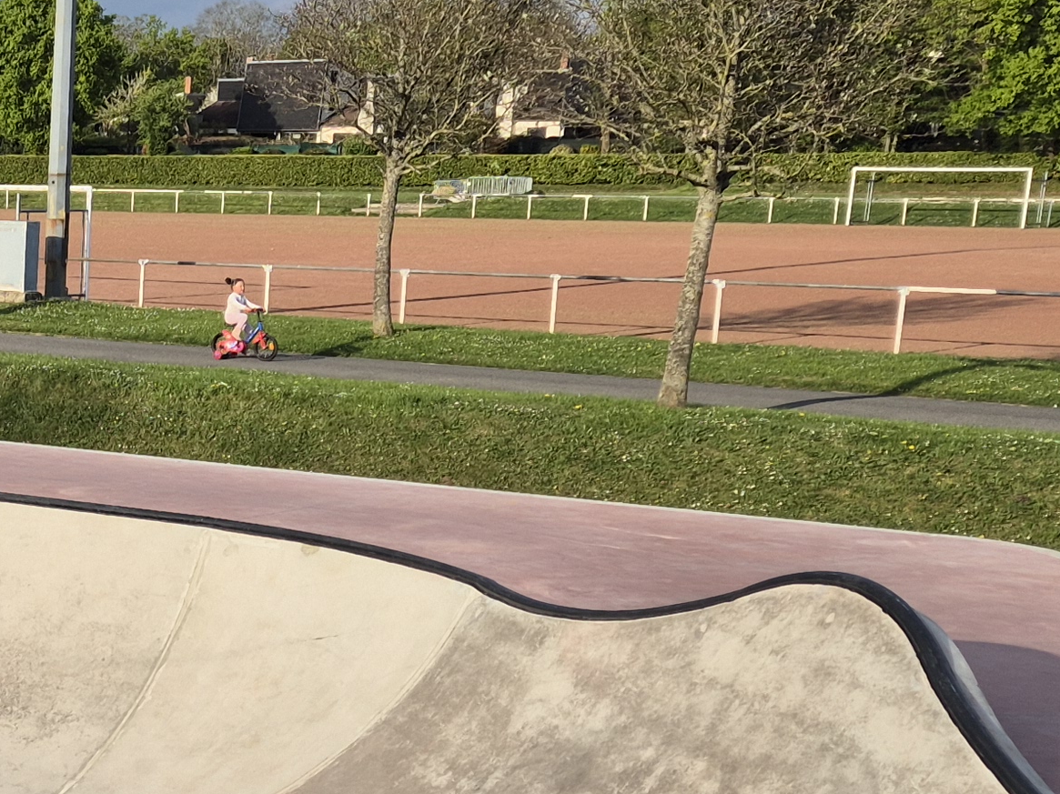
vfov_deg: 18.3
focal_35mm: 79
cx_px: -270
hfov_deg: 22.4
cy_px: 738
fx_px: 2418
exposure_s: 1/1632
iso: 25
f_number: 1.8
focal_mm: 5.4
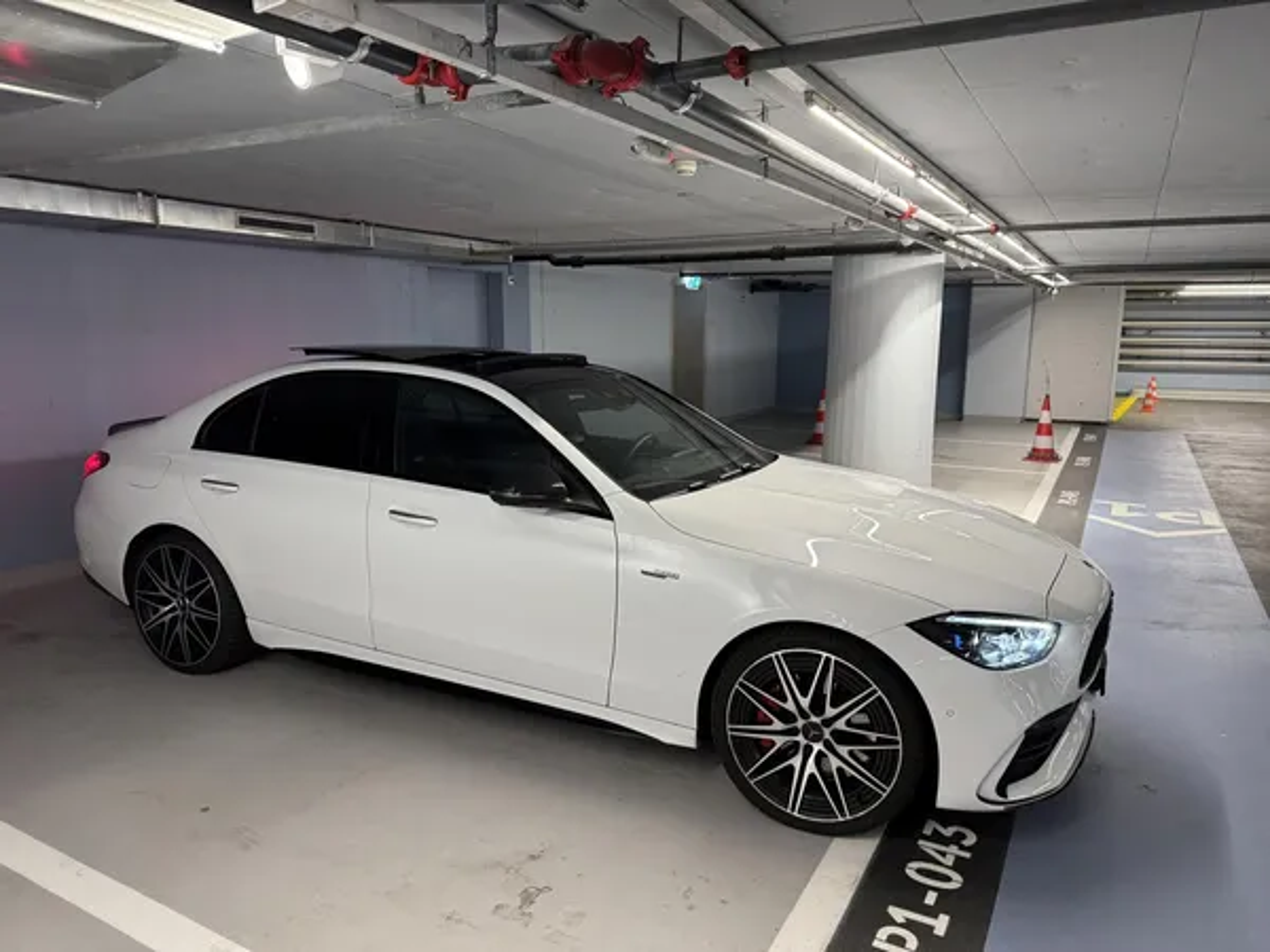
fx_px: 881
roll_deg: +0.4
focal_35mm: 24
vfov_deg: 56.8
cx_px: 635
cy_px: 476
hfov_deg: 71.6
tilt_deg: -9.4
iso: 200
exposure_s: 1/100
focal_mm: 6.76
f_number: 1.78
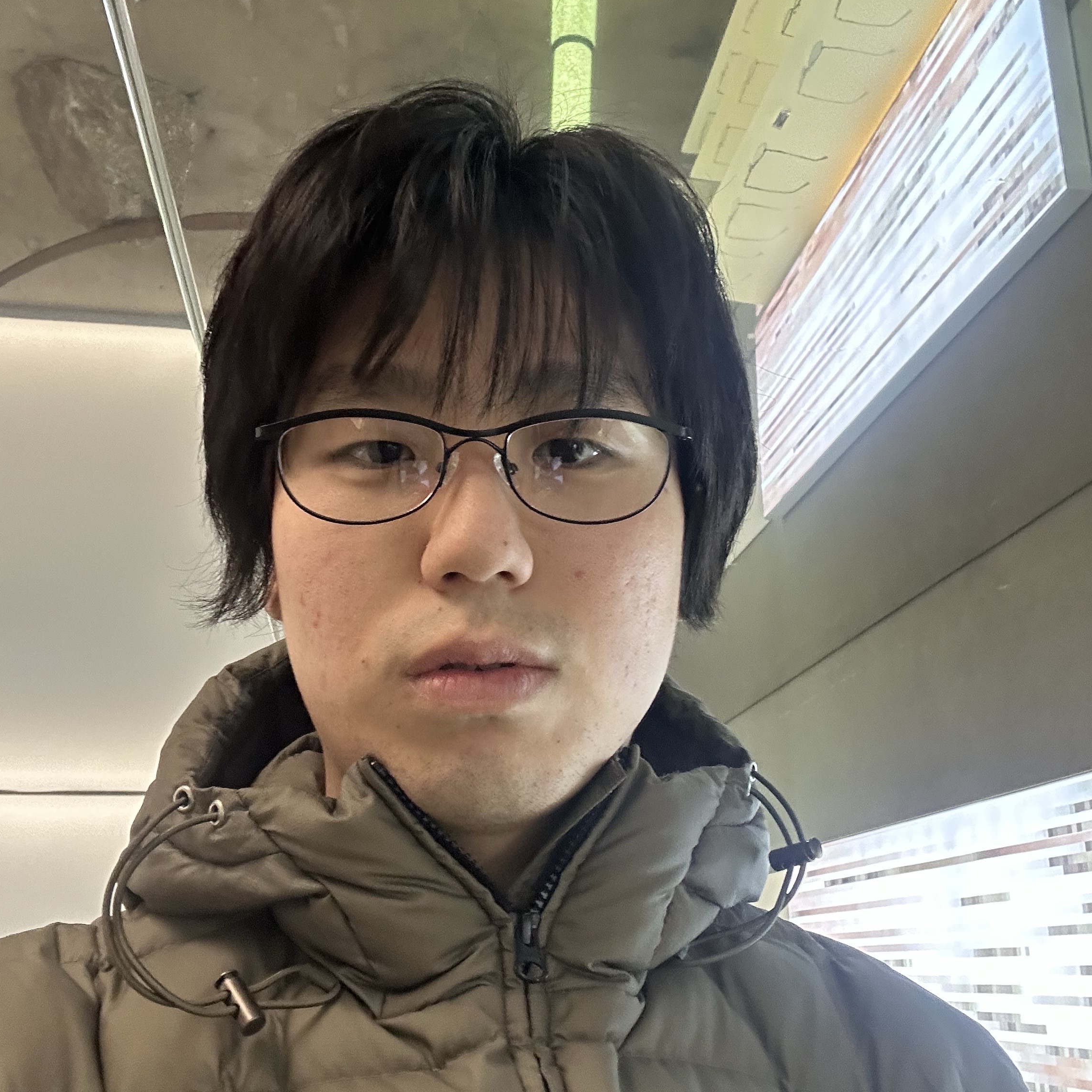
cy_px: 528
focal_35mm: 36
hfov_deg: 46.0
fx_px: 1285
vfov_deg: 46.0
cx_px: 543
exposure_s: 1/40
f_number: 1.9
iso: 250
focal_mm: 2.69
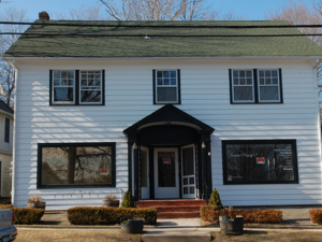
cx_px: 164
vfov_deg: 29.1
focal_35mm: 50
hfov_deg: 38.2
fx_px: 465
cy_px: 127
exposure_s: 1/60
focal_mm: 26
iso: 450
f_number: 22
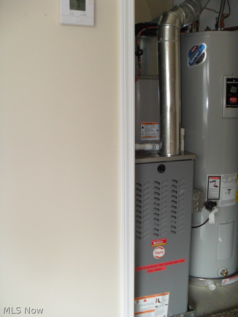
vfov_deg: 52.6
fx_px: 321
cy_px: 158
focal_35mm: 35
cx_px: 119
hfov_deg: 40.7
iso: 200
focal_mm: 6.3
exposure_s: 1/45
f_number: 3
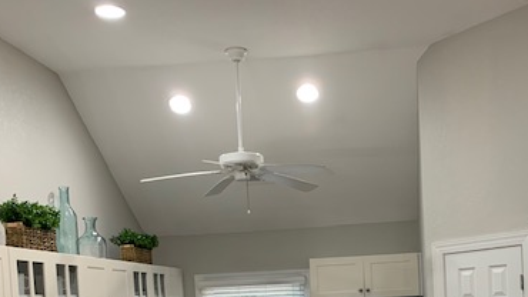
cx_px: 332
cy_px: 341
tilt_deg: -3.8
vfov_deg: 22.7
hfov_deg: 41.8
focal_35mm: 49
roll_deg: +4.2
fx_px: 686
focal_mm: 4.25
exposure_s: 1/60
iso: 160
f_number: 1.8
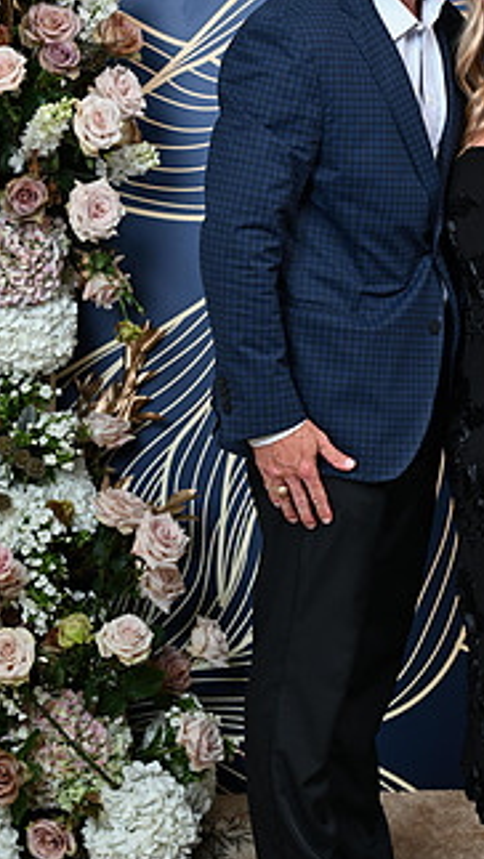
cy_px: 340
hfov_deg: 10.7
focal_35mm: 113
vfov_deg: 18.9
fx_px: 2575
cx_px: 464
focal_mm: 60
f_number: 5.6
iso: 125
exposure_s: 1/125
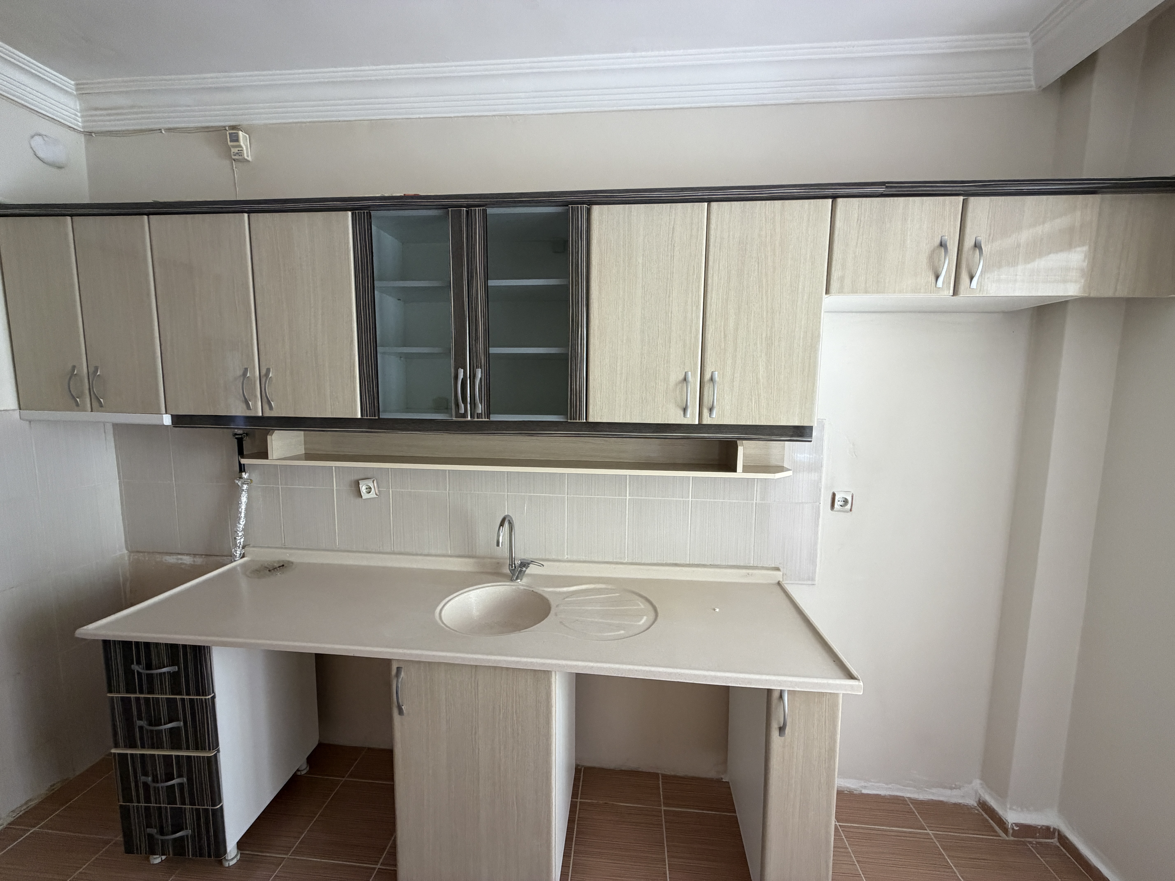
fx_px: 475
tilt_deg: -6.4
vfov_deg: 85.7
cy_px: 440
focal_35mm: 14
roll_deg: -0.5
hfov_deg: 102.1
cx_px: 588
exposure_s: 1/116
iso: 320
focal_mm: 2.22
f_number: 2.2
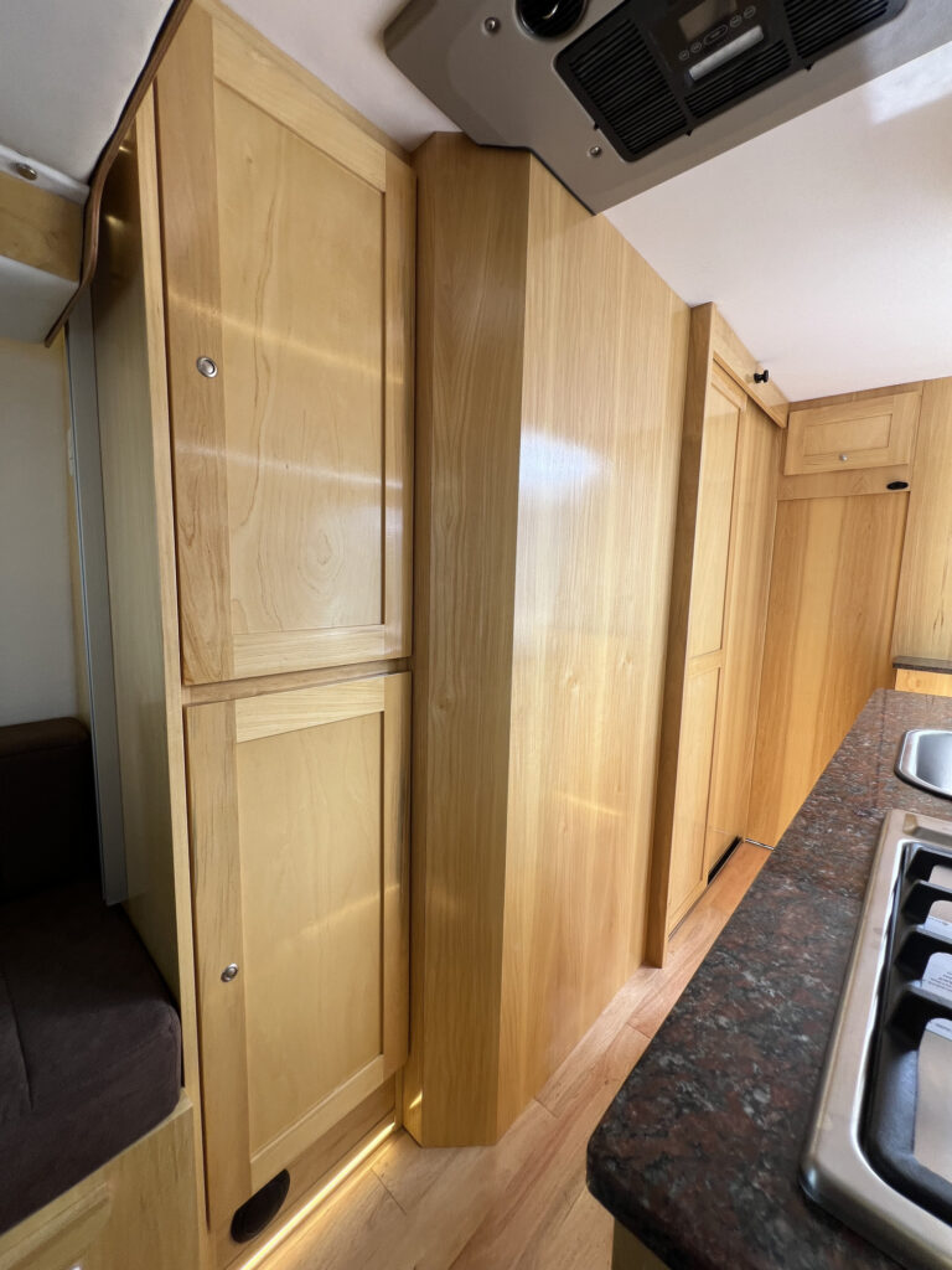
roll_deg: -0.6
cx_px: 476
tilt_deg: -6.8
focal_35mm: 13
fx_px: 477
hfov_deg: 89.9
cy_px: 635
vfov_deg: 106.2
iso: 32
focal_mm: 1.57
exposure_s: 1/113
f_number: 1.8
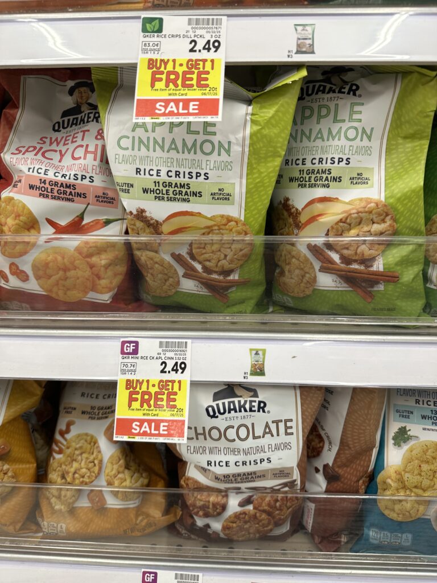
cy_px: 292
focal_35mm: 24
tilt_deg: -13.4
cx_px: 218
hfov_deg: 56.8
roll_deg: -2.0
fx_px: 404
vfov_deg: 71.6
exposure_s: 1/62
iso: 100
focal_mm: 6.86
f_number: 1.78
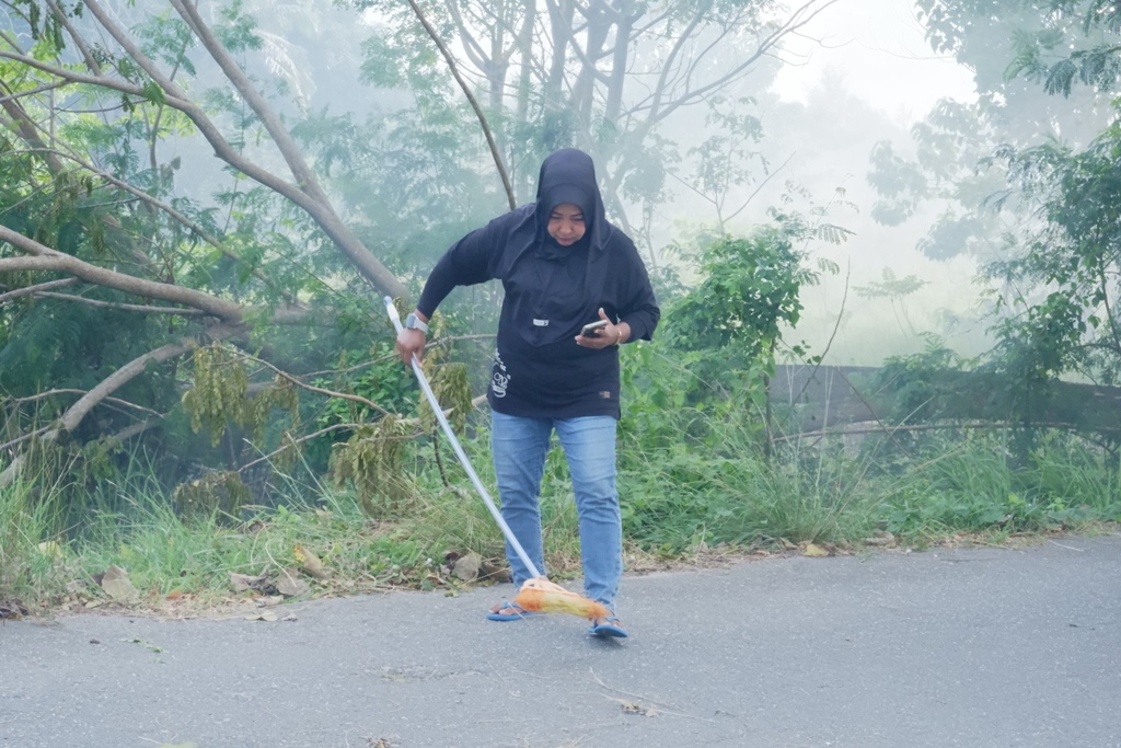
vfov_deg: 20.0
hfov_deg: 29.7
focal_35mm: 68
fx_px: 2118
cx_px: 560
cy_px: 374
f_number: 16
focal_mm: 45
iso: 6400
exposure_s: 1/420
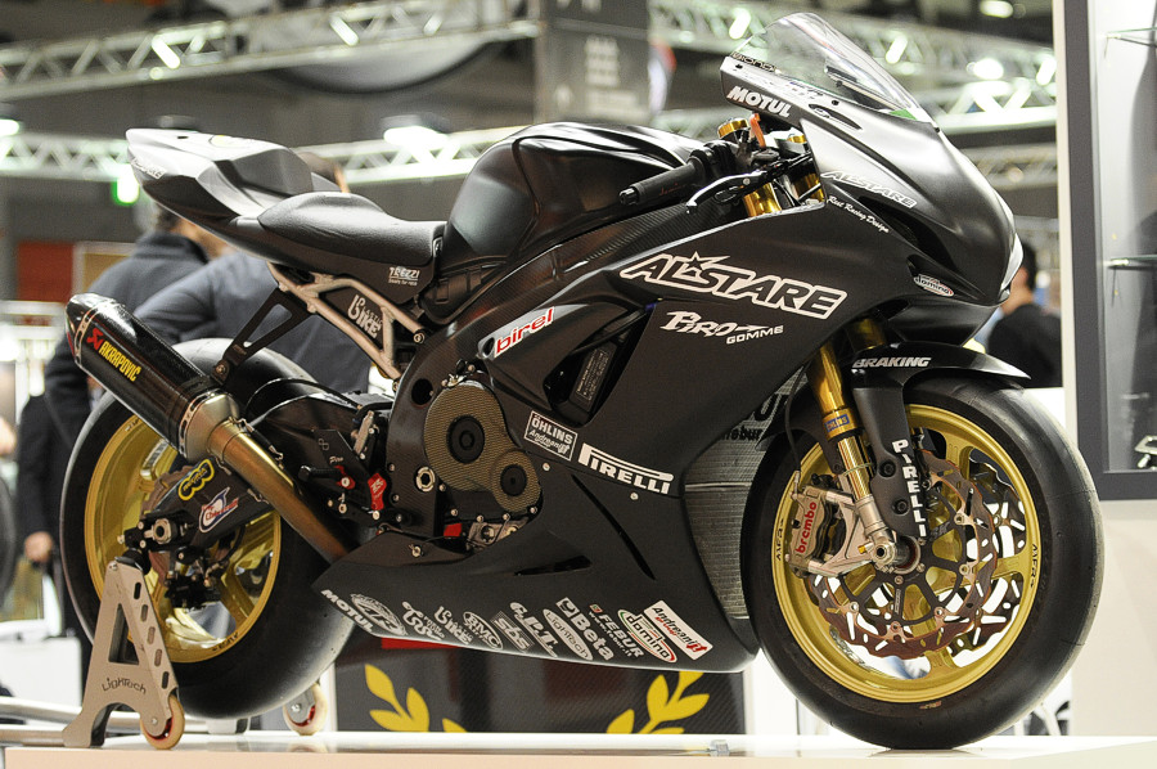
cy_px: 384
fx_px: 3371
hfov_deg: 19.5
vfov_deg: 13.0
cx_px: 578
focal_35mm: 105
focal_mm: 70
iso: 1250
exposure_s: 1/80
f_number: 2.8
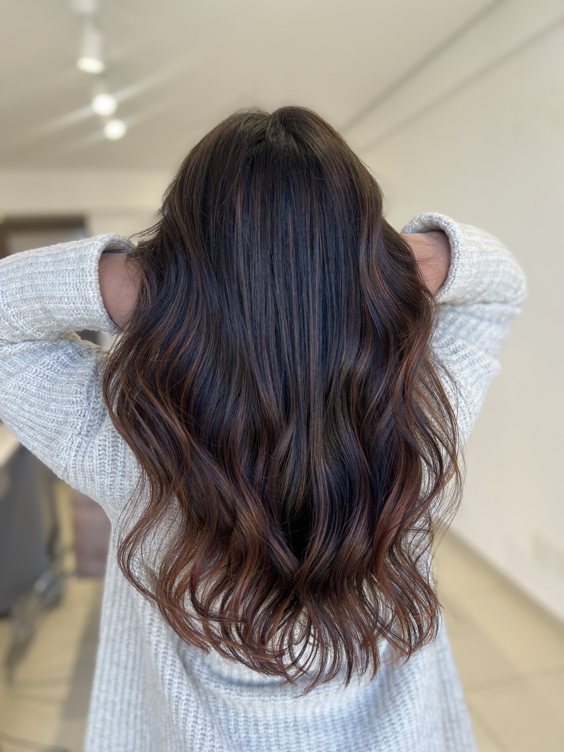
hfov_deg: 53.1
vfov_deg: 67.3
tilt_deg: -9.0
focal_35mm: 26
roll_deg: +3.5
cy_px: 376
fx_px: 565
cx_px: 282
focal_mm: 5.7
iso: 40
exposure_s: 1/120
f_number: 1.5
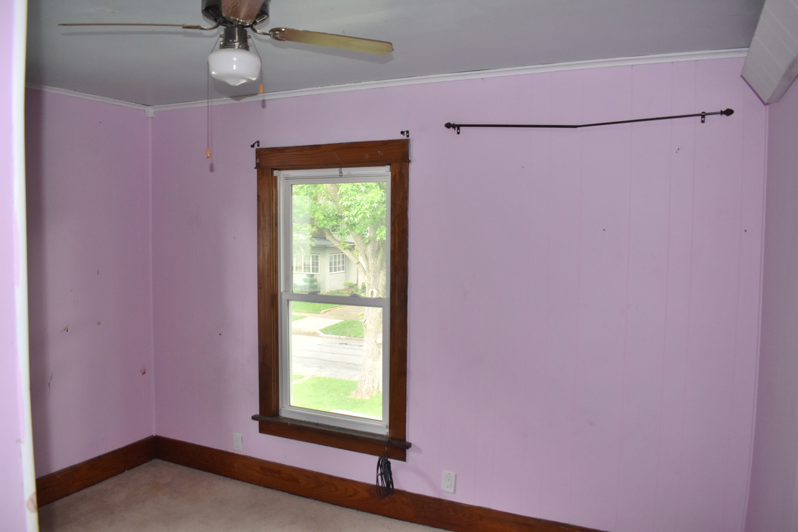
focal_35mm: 27
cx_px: 399
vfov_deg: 47.9
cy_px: 266
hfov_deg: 67.4
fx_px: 598
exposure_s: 1/200
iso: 800
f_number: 4.5
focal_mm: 18
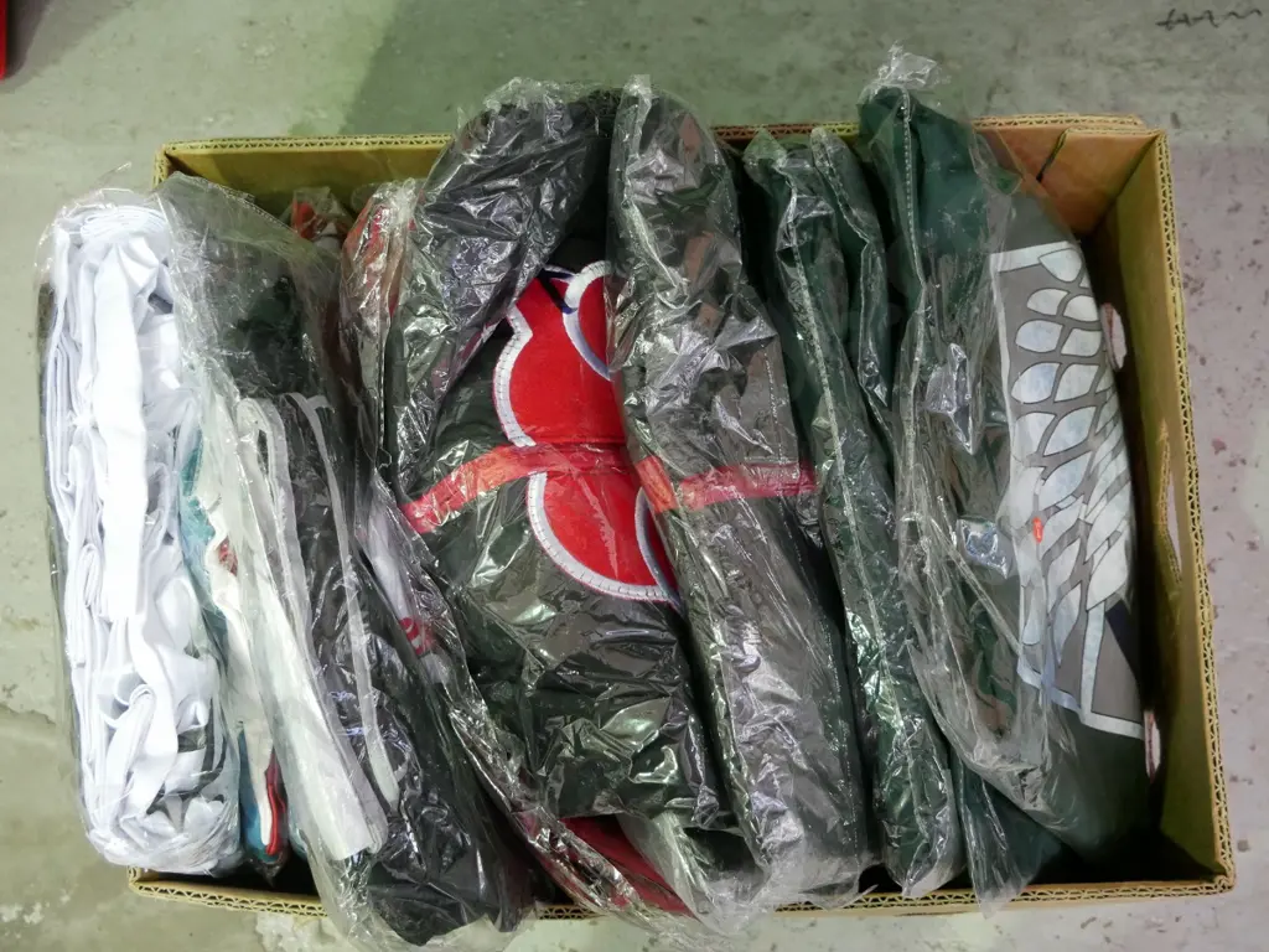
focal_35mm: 44
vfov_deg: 32.9
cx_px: 634
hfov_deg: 42.9
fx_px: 1613
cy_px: 476
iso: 3200
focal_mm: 22
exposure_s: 1/30
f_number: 4.2
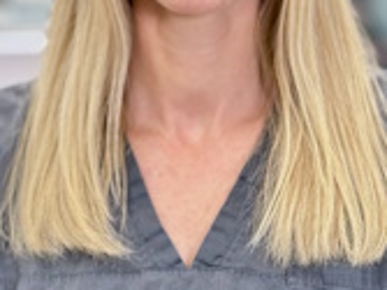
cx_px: -12
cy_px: 57
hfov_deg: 12.6
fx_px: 1732
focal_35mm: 155
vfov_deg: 9.5
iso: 125
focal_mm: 6.86
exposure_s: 1/50
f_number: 1.78
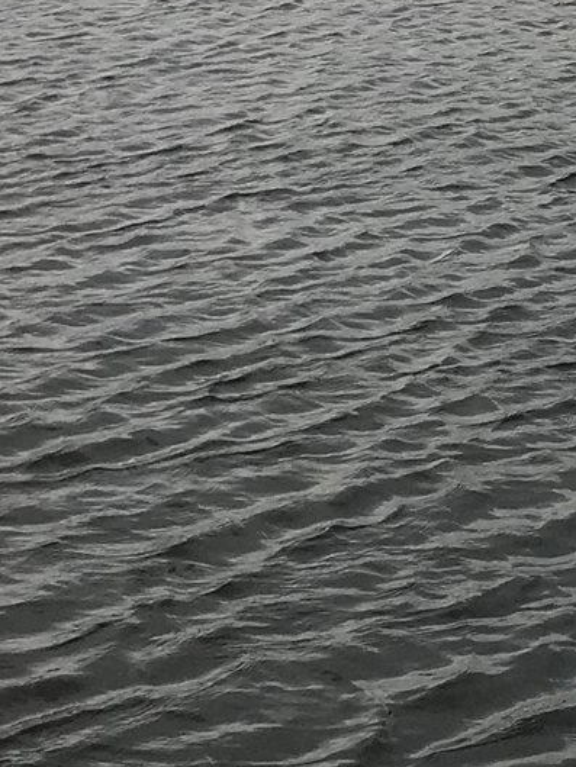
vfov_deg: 15.8
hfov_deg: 12.0
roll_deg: +0.3
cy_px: 6
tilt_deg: -7.1
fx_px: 2706
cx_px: 627
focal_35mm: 122
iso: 20
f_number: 1.8
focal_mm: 3.99
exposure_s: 1/1681
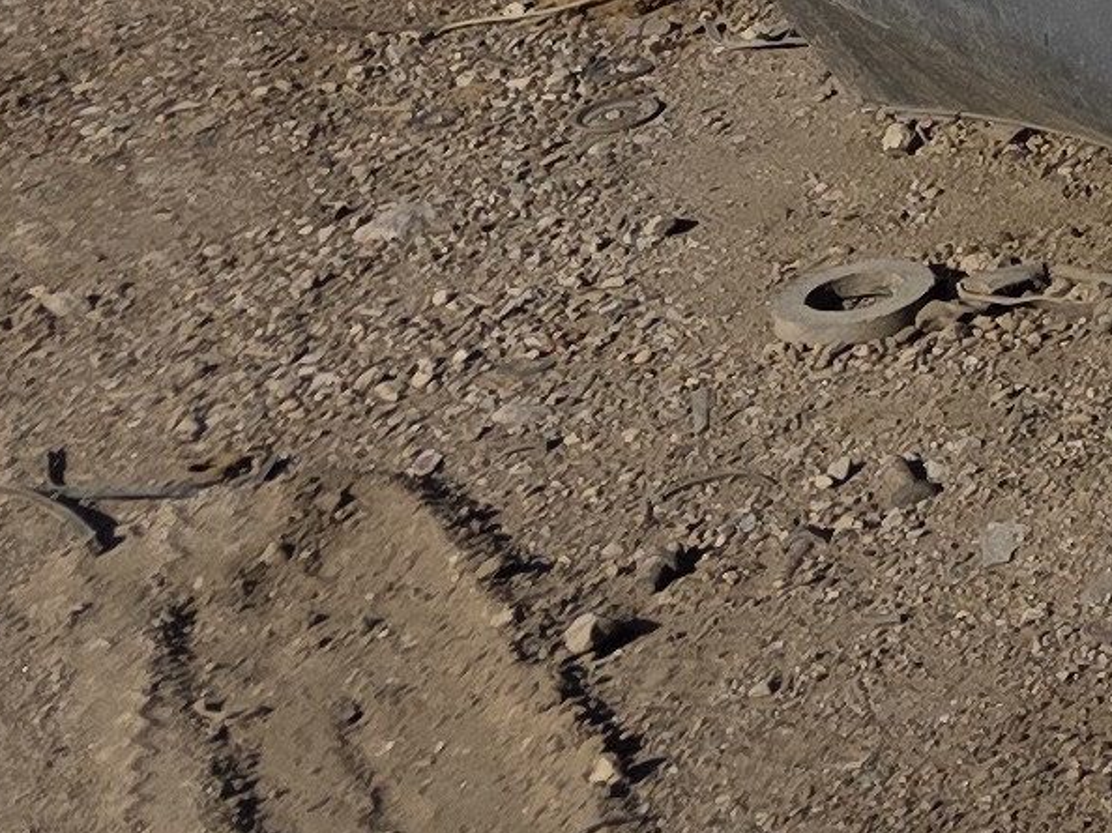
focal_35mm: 155
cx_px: 3478
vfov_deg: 8.1
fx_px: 4977
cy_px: -1688
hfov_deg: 9.5
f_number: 1.7
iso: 64
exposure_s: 1/7944
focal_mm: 6.3
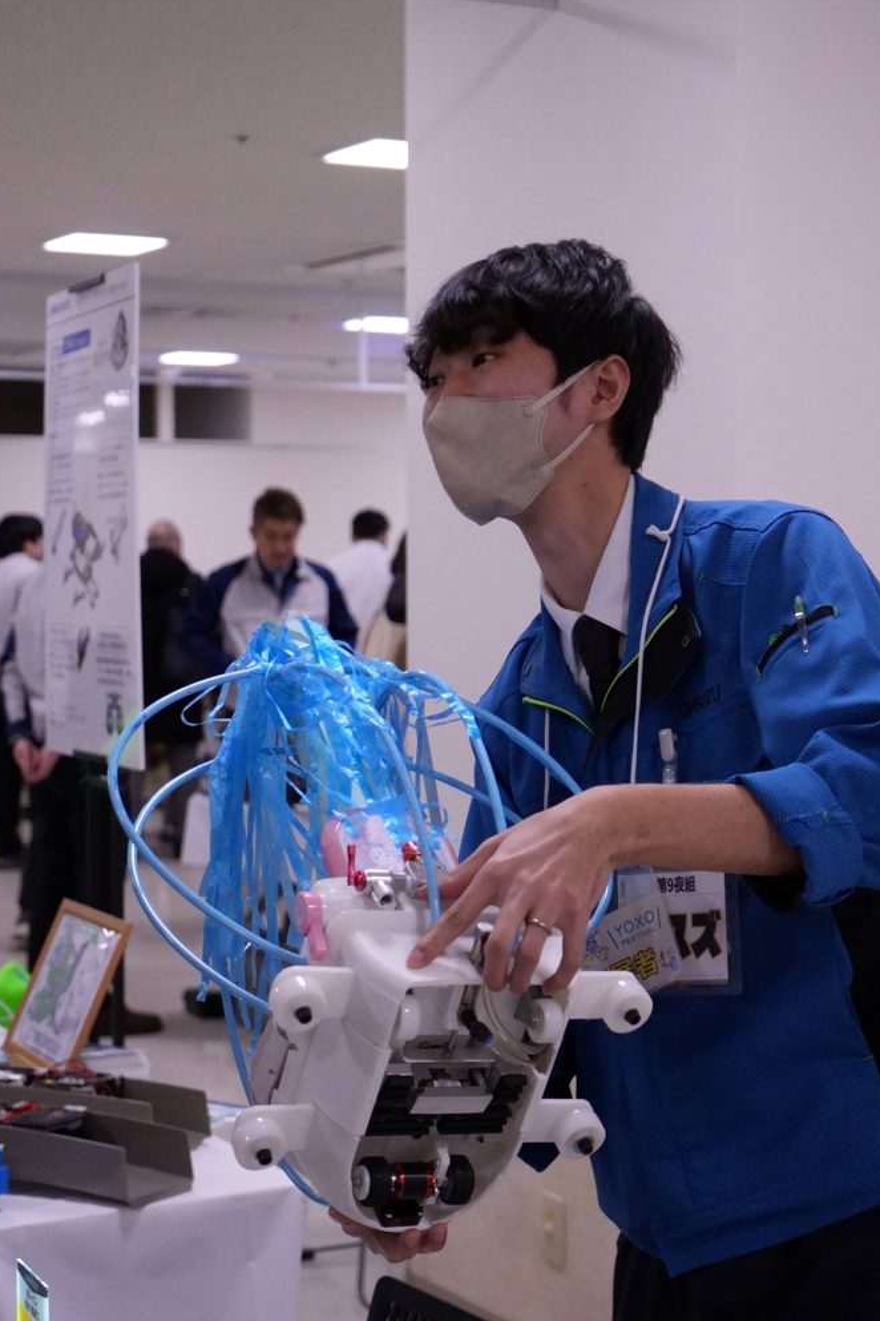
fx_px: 2493
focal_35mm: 68
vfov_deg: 29.7
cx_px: 498
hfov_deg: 20.0
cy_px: 657
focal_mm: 45
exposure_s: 1/640
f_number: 4.5
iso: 8000
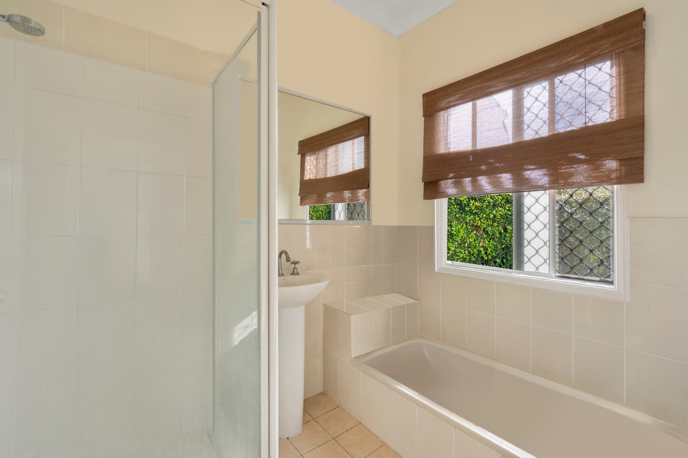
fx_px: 306
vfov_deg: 73.7
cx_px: 344
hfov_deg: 96.7
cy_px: 229
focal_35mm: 16
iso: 1600
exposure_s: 1/640
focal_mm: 16
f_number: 6.3
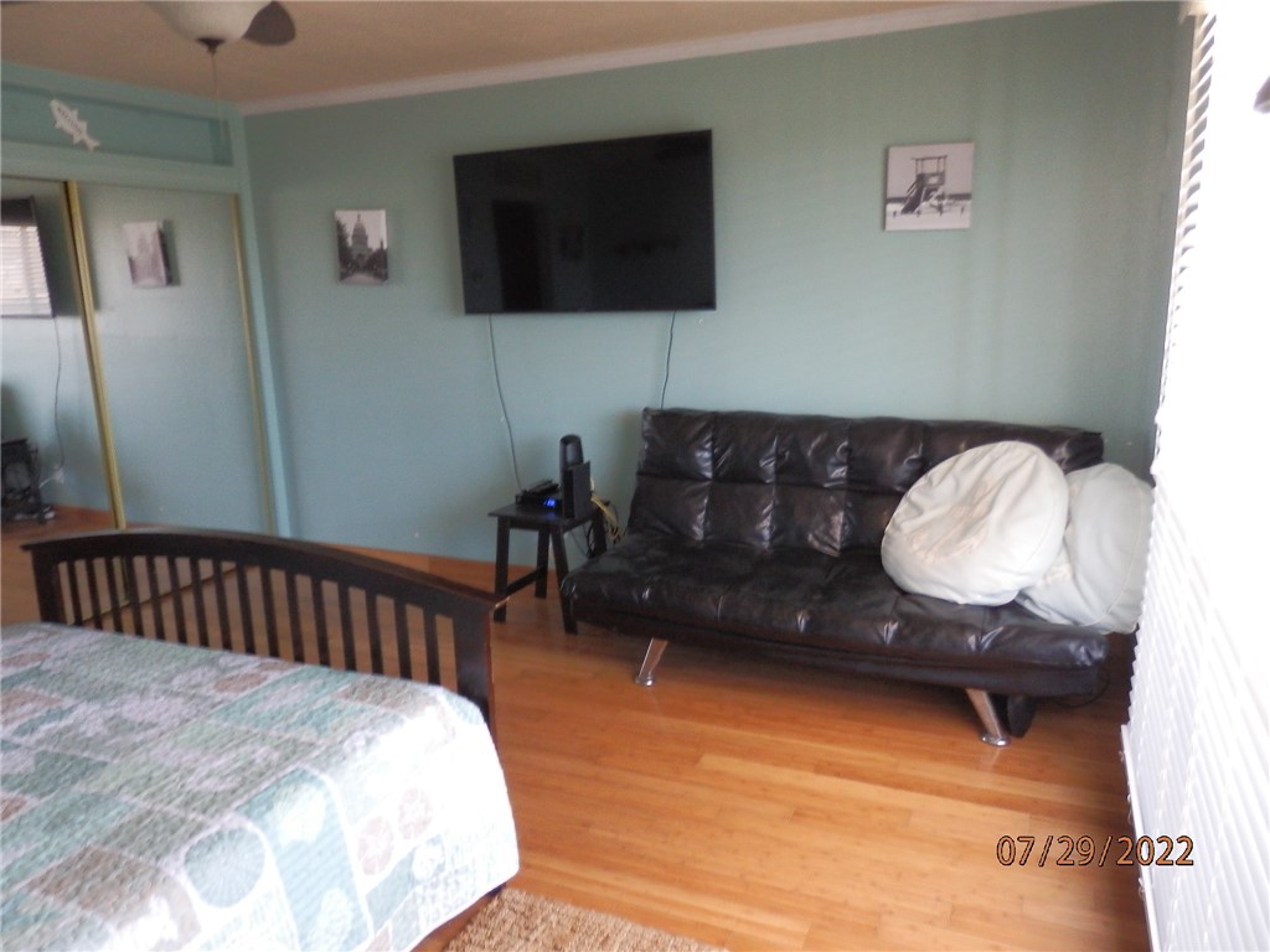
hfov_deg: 69.4
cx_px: 635
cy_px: 476
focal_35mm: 25
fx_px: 917
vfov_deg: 54.9
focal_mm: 4.5
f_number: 3
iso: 320
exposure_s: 1/30
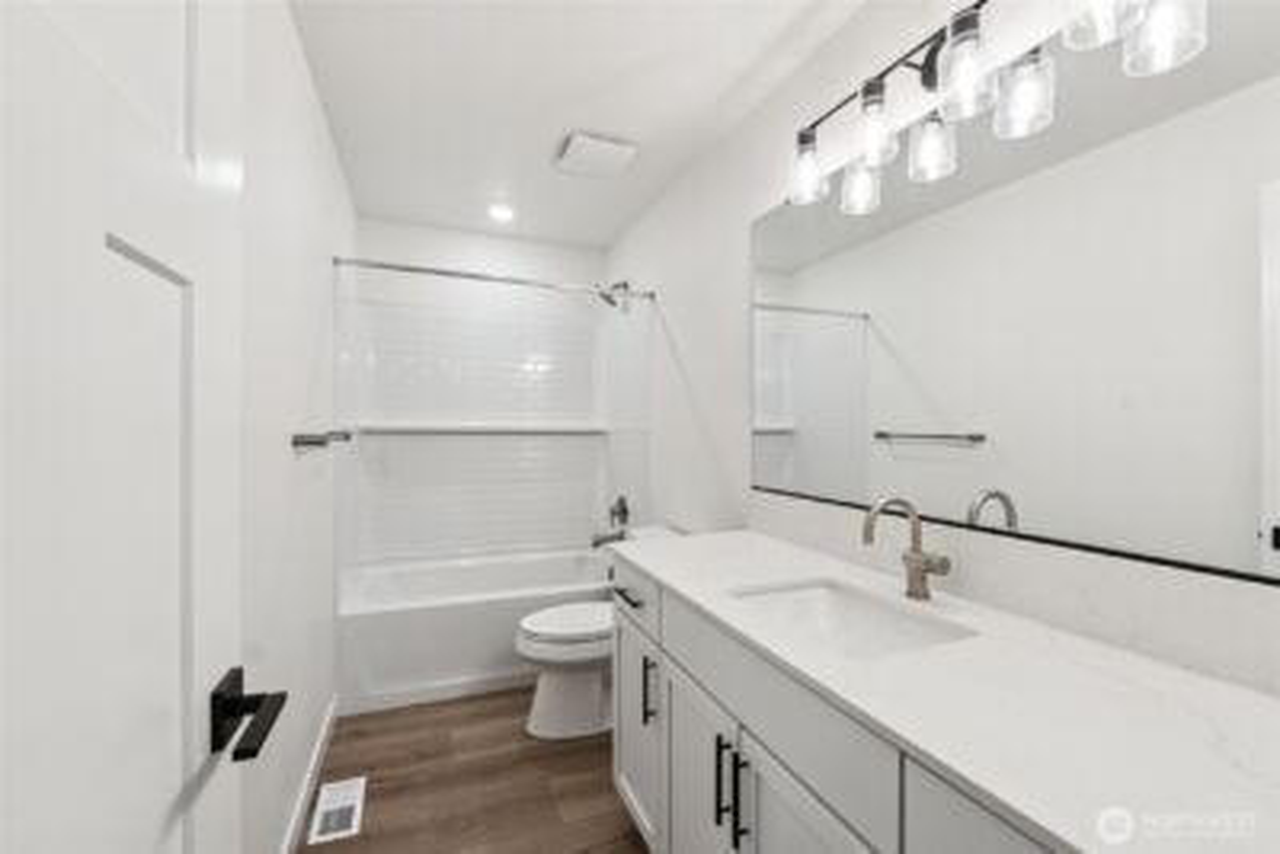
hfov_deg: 100.4
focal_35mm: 15
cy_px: 427
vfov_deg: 77.4
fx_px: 533
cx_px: 640
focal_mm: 10
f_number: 9
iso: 500
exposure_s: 1/30
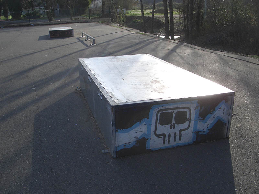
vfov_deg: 40.7
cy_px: 97
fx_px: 262
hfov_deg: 52.6
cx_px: 130
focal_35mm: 35
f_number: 4.3
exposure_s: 1/500
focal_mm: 5.8
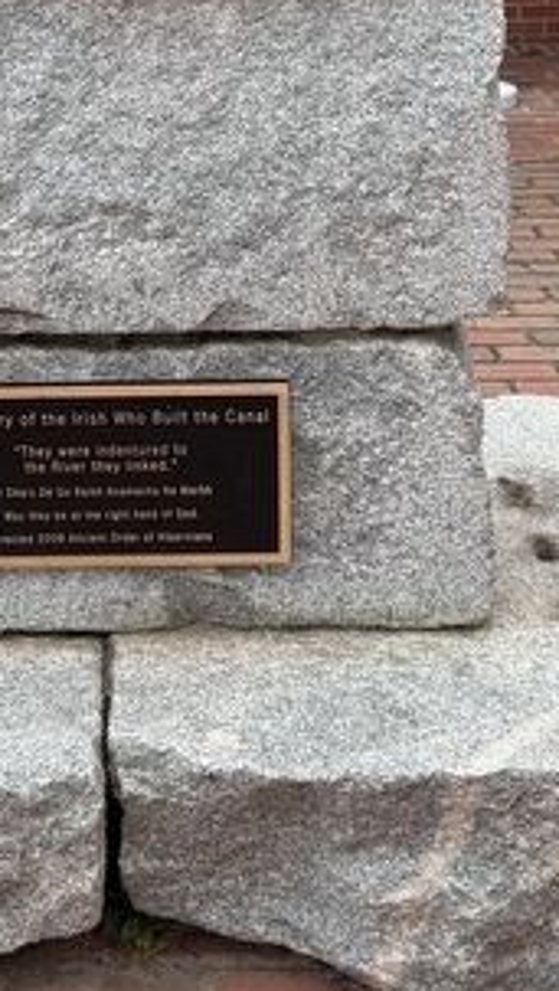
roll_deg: -0.5
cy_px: 111
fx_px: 1814
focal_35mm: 69
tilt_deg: -12.6
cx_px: 131
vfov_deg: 29.4
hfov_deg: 17.4
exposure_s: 1/121
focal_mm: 6.76
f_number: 1.78
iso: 100
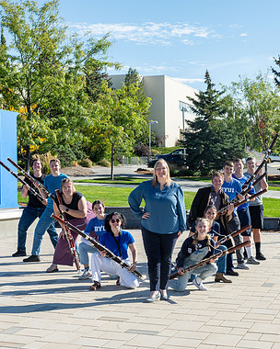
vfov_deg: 27.1
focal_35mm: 70
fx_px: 725
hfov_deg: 21.9
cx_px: 149
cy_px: 176
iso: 320
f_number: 10
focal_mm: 48
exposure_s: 1/200
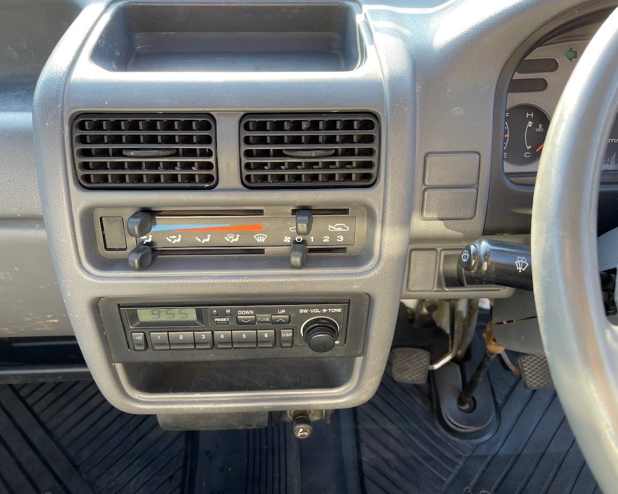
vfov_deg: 53.2
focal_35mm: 27
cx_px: 291
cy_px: 245
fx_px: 494
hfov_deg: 64.0
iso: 64
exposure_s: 1/121
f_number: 1.6
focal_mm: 5.1
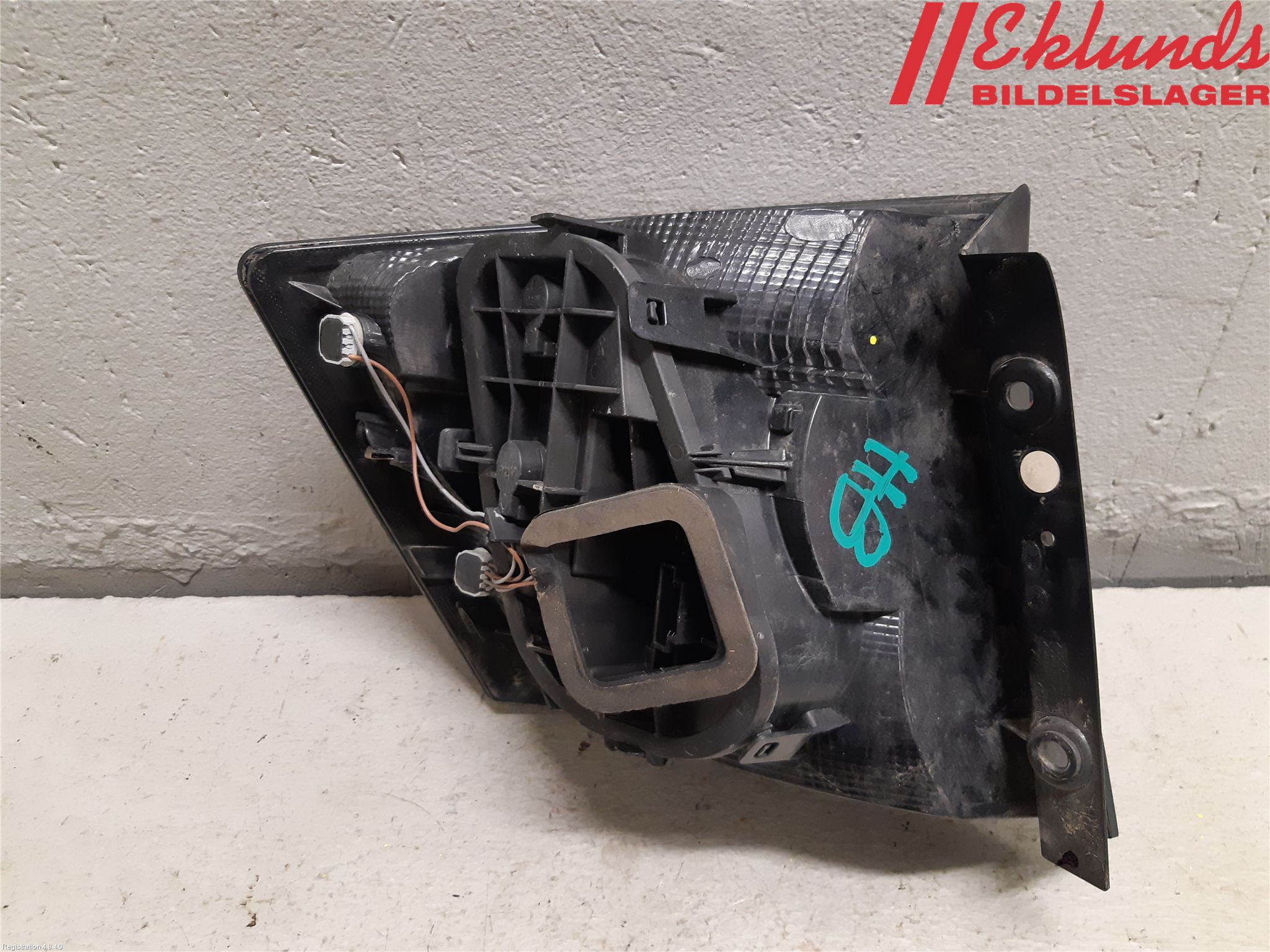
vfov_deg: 53.1
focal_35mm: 26
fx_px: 954
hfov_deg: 67.3
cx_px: 635
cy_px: 476
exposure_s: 1/33
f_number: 1.7
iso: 200
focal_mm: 3.93
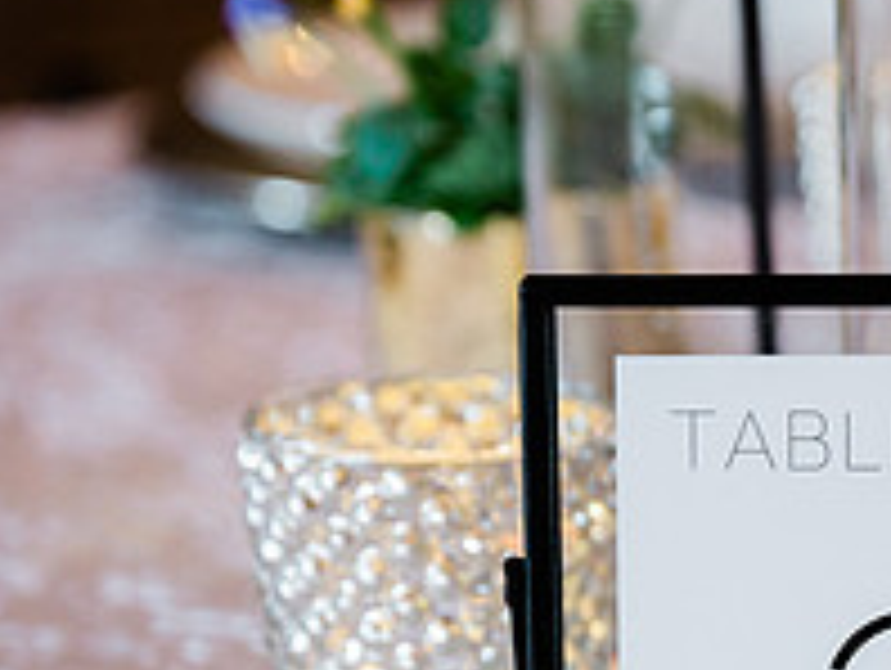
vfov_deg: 7.3
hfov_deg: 9.6
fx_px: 5231
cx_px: 1048
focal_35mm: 203
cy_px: 477
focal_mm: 70
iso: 500
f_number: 3.5
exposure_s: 1/200
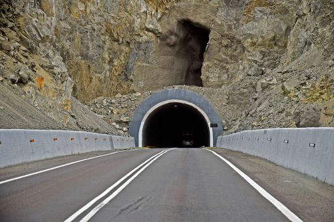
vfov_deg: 16.1
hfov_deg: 23.9
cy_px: 111
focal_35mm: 85
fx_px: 788
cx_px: 167
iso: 200
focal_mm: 85
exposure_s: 1/1000
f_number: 5.6
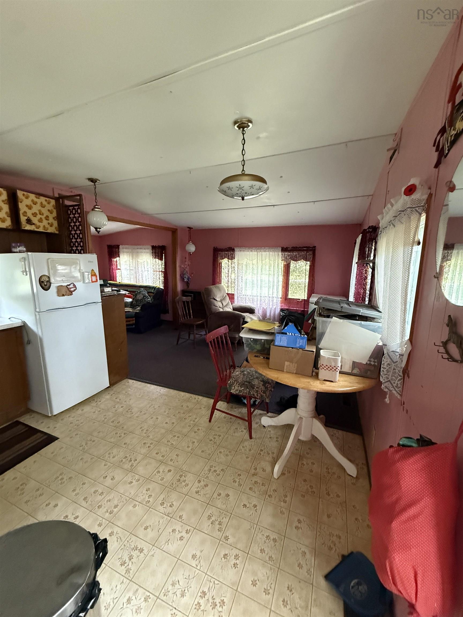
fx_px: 250
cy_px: 308
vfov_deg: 102.1
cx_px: 232
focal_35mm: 14
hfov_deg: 85.7
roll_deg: -0.4
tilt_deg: -9.6
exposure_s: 1/60
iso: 800
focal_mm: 2.22
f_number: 2.2
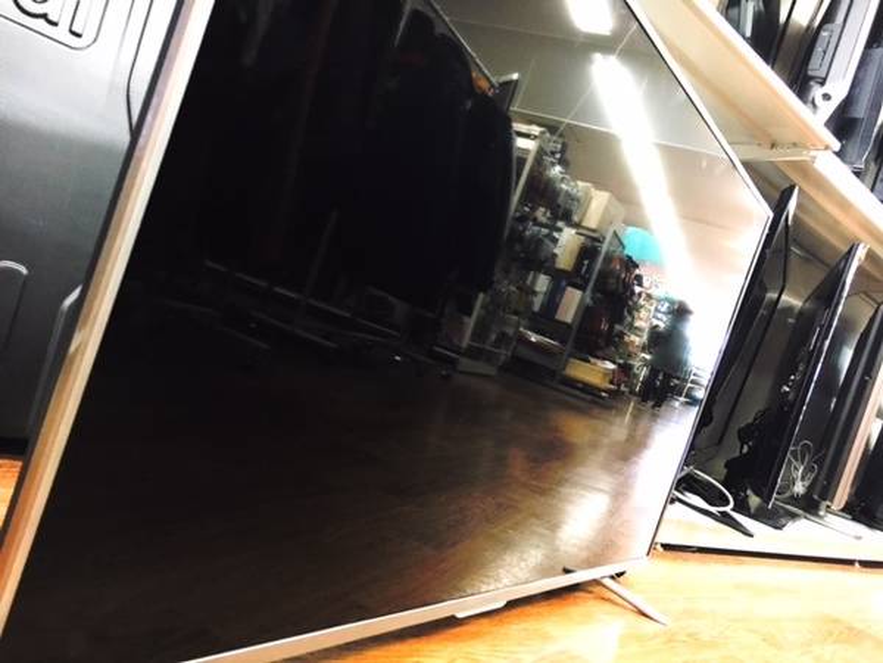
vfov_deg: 48.2
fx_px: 740
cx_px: 442
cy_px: 332
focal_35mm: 29
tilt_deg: -1.9
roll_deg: -18.2
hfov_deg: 61.7
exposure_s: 1/24
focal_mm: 4.15
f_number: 2.2
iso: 200
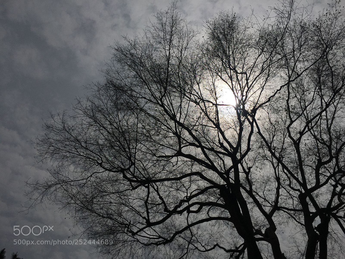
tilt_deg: +61.5
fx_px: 289
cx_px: 172
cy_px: 130
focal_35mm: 29
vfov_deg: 48.2
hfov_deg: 61.7
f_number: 2.2
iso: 32
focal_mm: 4.15
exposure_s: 1/40000
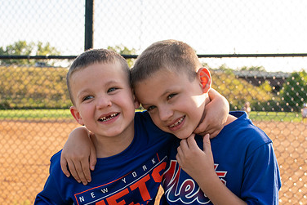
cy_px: 138
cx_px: 129
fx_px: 461
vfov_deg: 24.9
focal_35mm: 54
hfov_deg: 36.8
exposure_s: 1/250
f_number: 6.3
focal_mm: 35
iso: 400
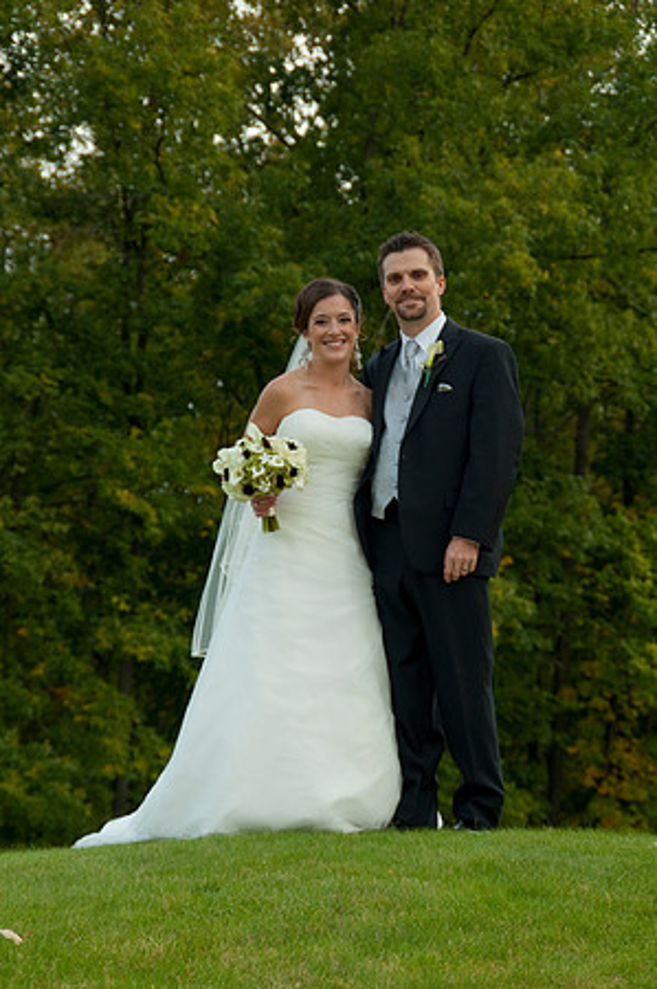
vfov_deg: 17.5
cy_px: 494
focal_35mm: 117
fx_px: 3210
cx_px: 328
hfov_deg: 11.7
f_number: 7.1
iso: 200
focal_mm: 78
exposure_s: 1/200
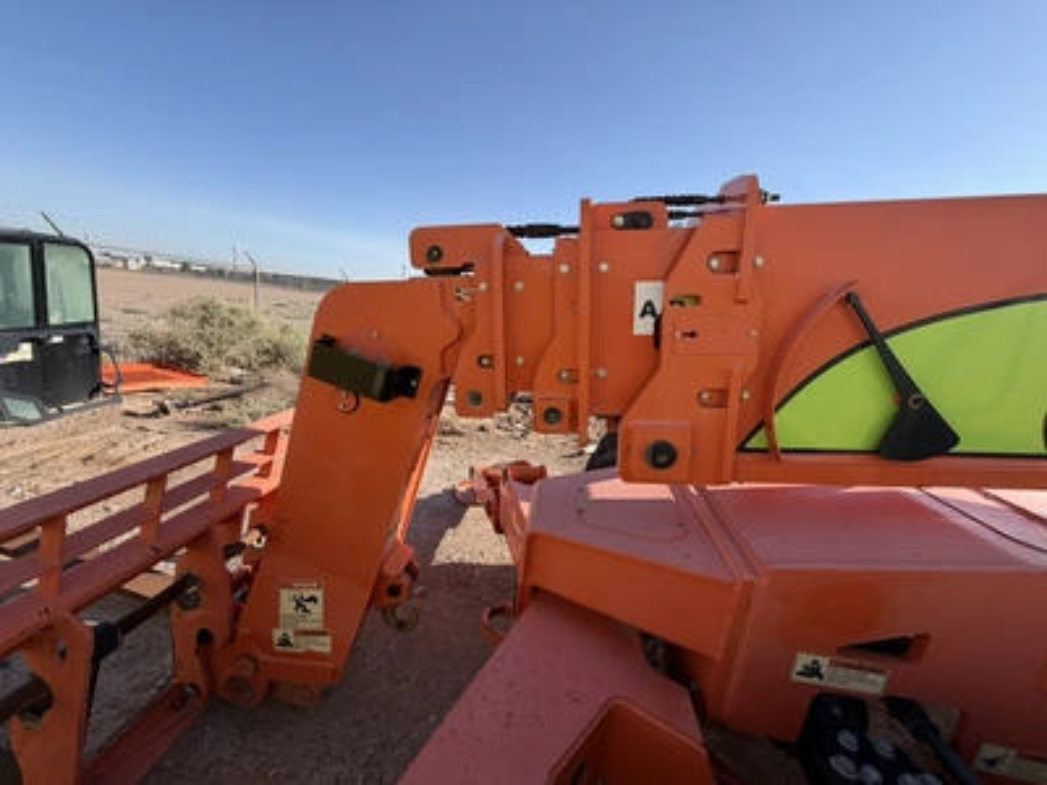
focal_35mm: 14
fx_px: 423
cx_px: 524
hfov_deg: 102.1
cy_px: 392
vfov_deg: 85.7
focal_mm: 2.22
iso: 40
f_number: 2.2
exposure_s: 1/770
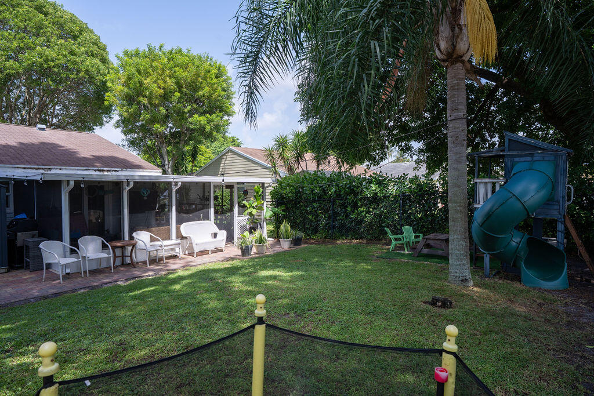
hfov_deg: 78.6
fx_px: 363
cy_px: 198
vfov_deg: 57.2
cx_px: 297
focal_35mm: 22
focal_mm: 22
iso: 160
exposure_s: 1/400
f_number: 7.1
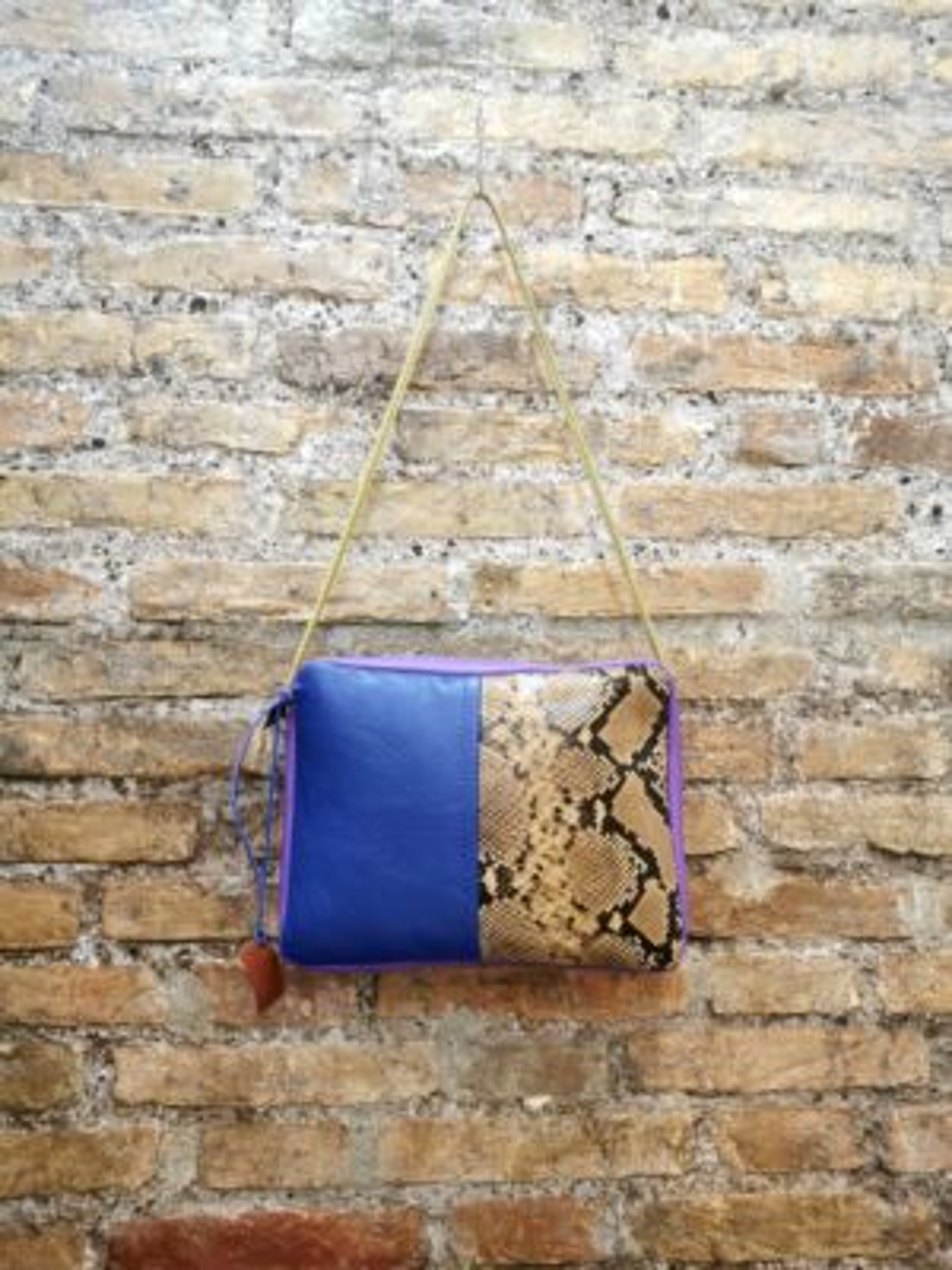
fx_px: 990
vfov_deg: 65.3
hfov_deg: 51.4
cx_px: 476
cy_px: 635
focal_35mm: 27
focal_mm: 5.58
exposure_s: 1/33.3
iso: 320
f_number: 1.8
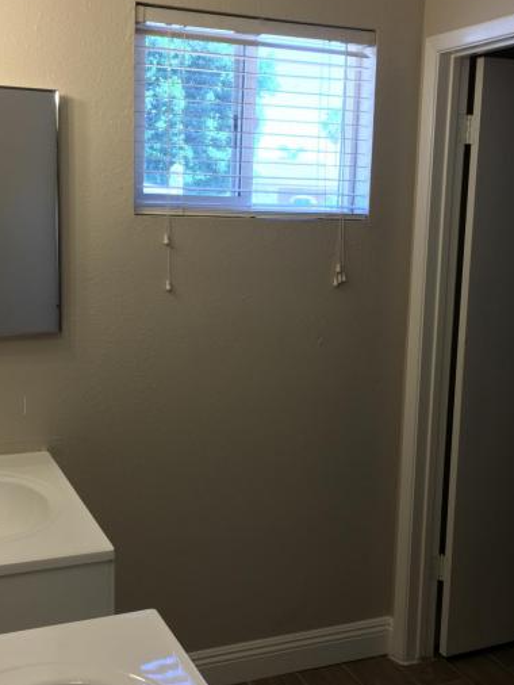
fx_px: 870
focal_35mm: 44
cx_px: 253
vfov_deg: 42.9
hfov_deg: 32.9
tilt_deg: -9.0
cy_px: 348
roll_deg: -1.7
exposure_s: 1/60
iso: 32
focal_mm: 4.15
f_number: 2.2
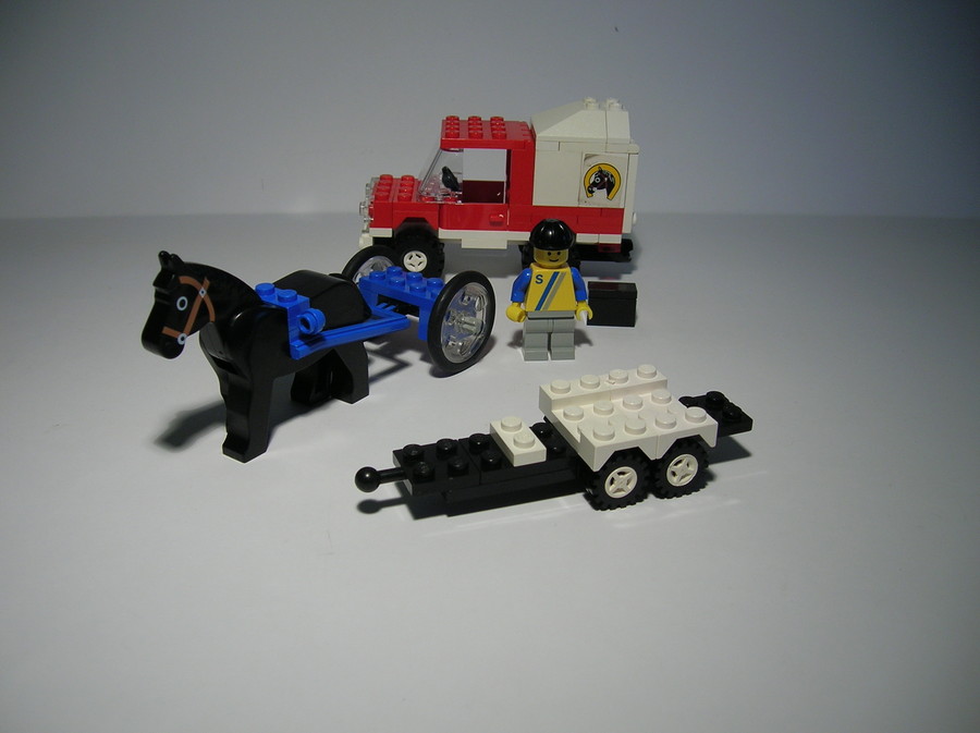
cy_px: 366
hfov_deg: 54.0
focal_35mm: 34
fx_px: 962
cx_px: 490
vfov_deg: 41.7
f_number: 2.9
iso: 50
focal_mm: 5.7
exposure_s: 1/54
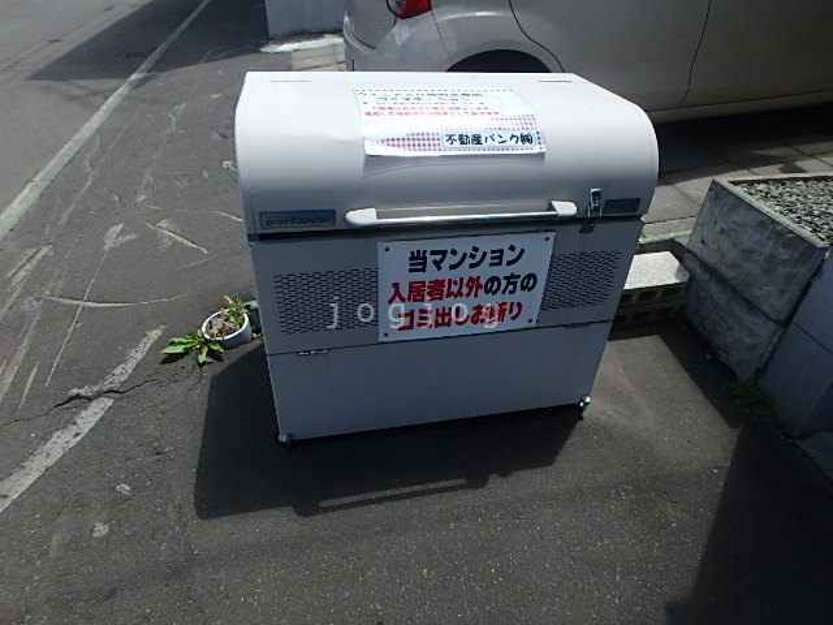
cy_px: 312
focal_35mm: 21
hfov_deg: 79.0
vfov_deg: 63.4
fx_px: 505
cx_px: 416
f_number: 3.5
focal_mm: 3.7
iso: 125
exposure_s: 1/800
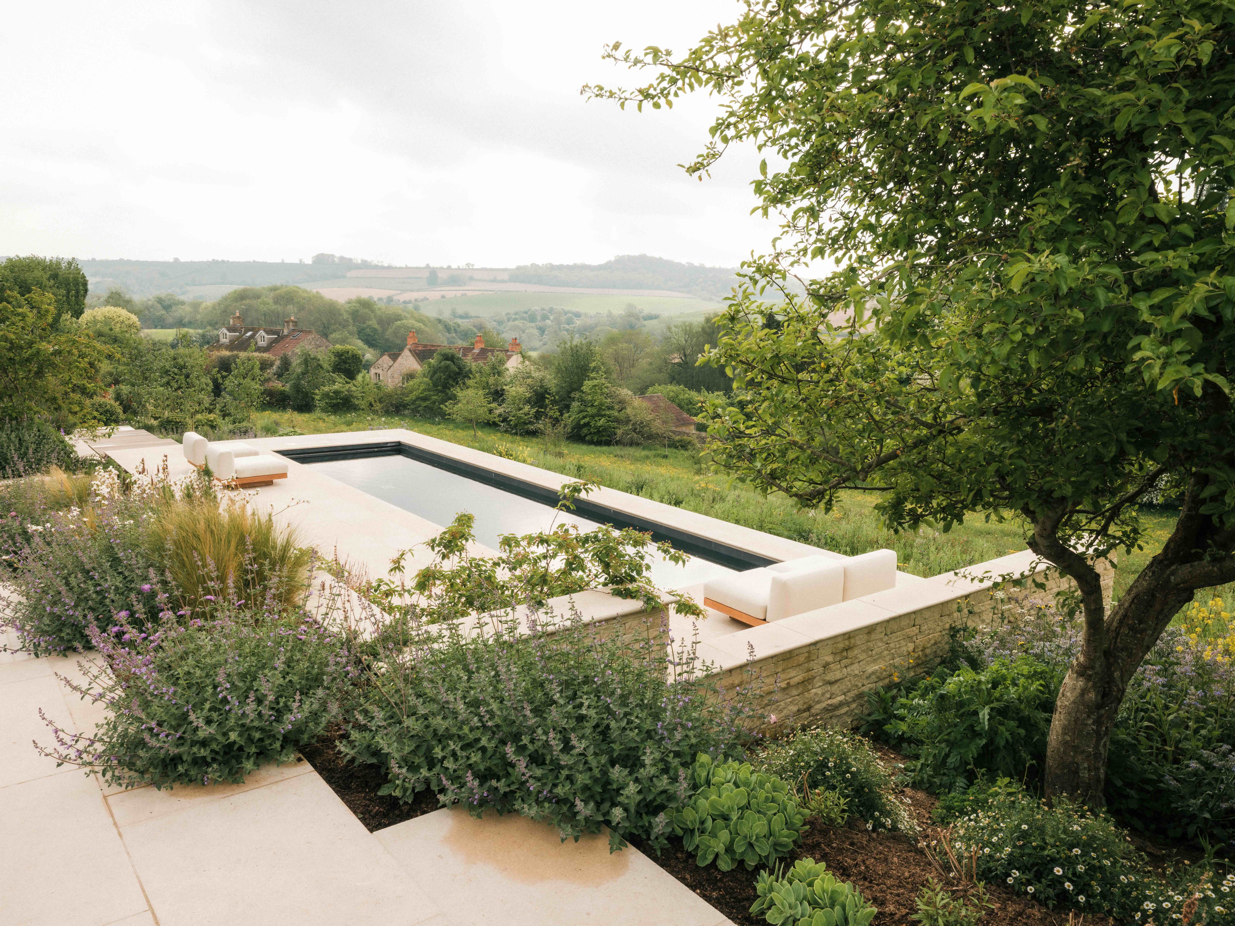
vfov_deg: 54.9
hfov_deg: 69.4
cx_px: 618
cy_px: 463
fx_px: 892
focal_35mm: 25
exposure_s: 1/10
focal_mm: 31.2
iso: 100
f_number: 22
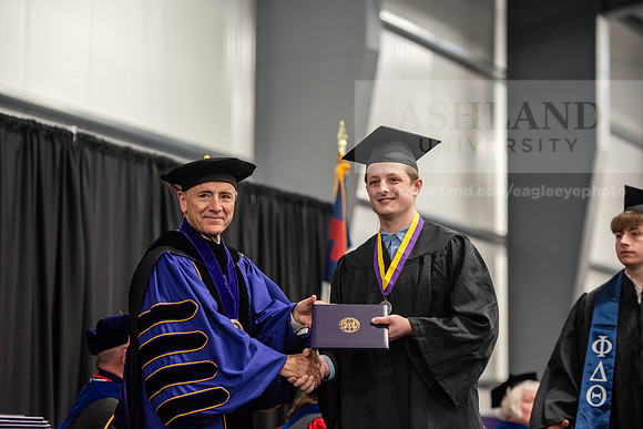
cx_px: 322
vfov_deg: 11.8
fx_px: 2072
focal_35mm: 116
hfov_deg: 17.6
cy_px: 214
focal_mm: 116
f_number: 3.2
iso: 2000
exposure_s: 1/200
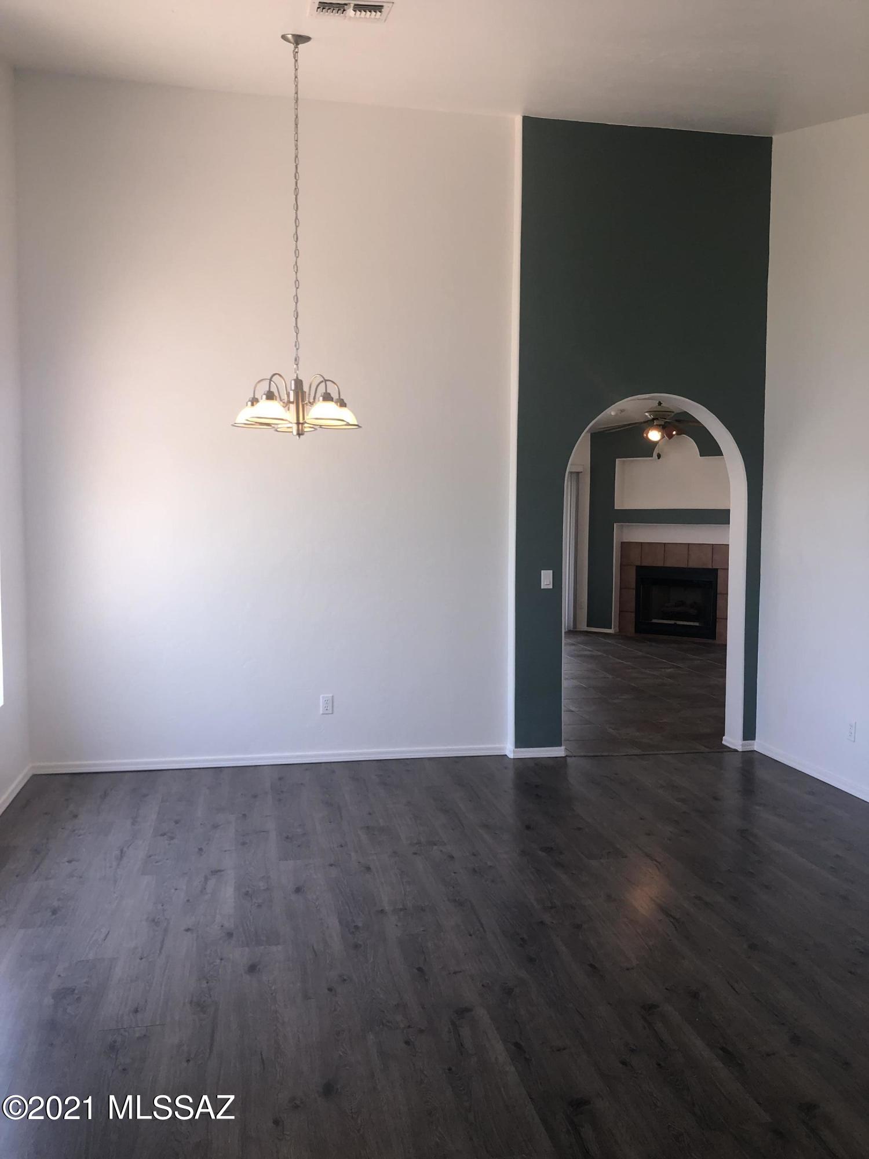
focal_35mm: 28
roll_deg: -0.7
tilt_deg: -3.7
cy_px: 580
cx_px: 434
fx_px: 937
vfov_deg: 63.4
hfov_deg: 49.7
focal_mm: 3.99
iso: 40
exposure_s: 1/120
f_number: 1.8
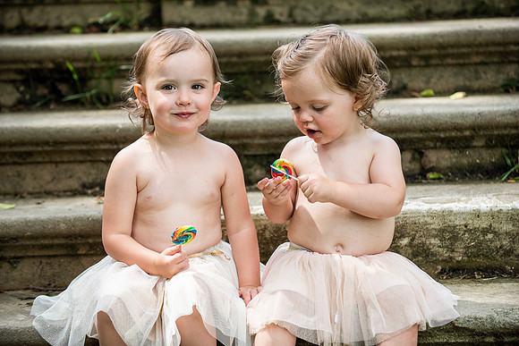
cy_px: 173
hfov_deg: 16.4
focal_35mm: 125
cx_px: 260
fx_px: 1802
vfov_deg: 11.0
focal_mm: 125
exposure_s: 1/1000
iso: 640
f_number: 3.5
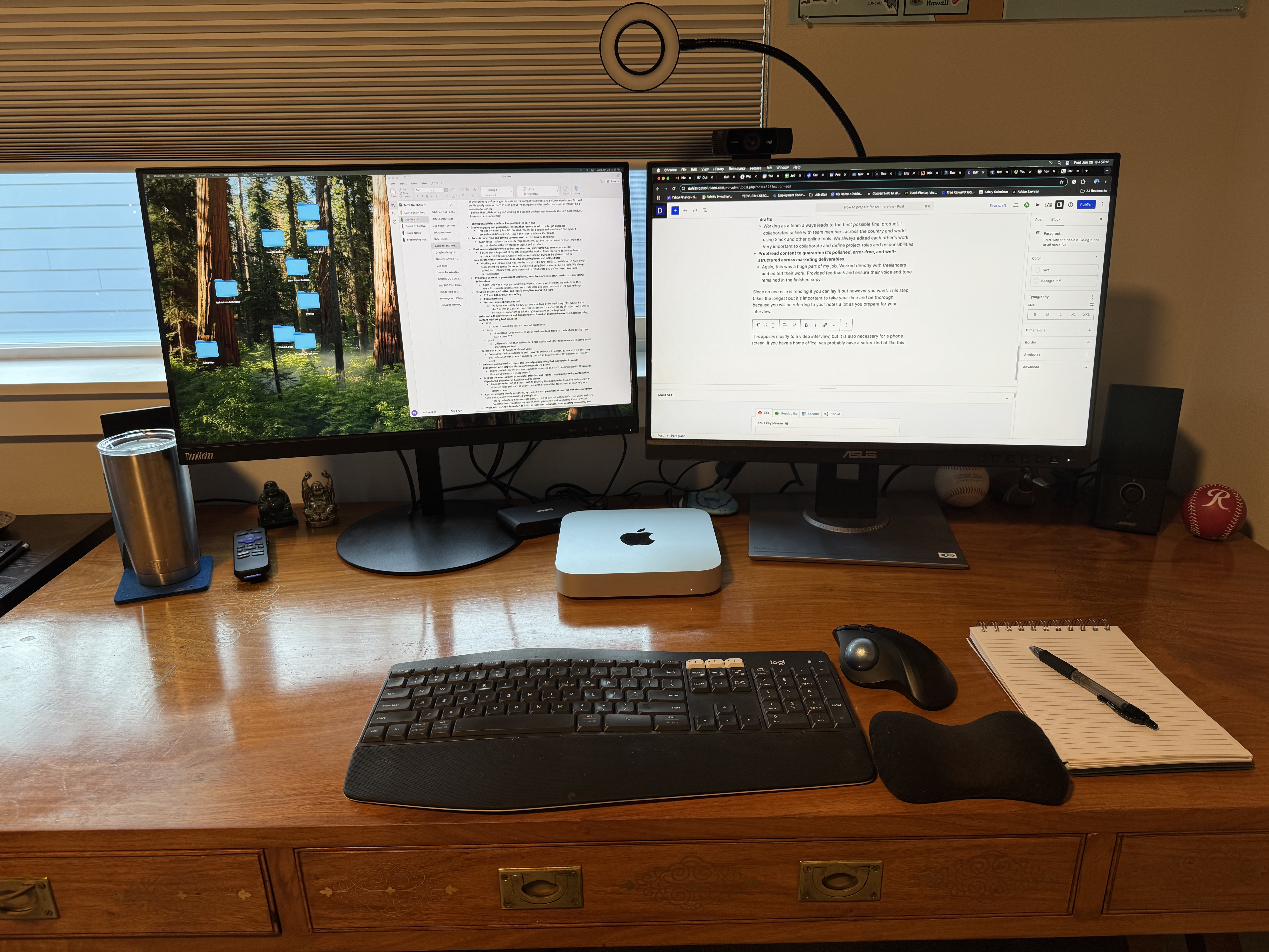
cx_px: 634
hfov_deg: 71.6
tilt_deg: -19.2
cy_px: 476
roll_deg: +0.9
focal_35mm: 24
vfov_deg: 56.8
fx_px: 880
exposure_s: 1/120
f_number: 1.78
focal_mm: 6.76
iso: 100
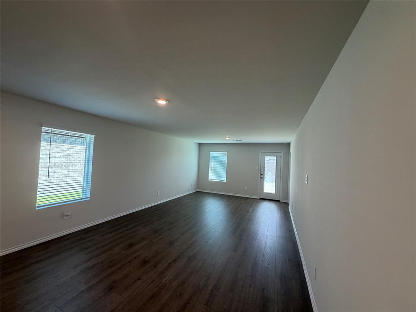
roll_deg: -2.2
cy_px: 156
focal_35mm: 14
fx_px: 168
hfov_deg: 102.1
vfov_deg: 85.7
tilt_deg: +0.8
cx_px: 208
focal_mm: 2.22
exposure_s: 1/120
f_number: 2.2
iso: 200
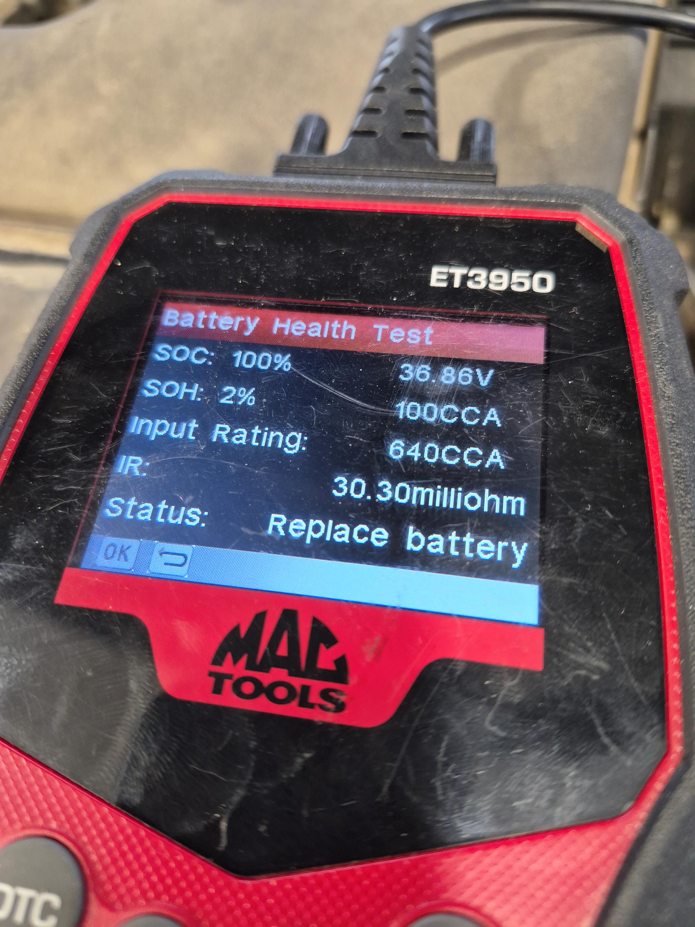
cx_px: 348
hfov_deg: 58.9
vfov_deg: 73.9
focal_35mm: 23
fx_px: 616
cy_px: 464
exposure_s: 1/120
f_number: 1.8
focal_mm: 5.4
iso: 500
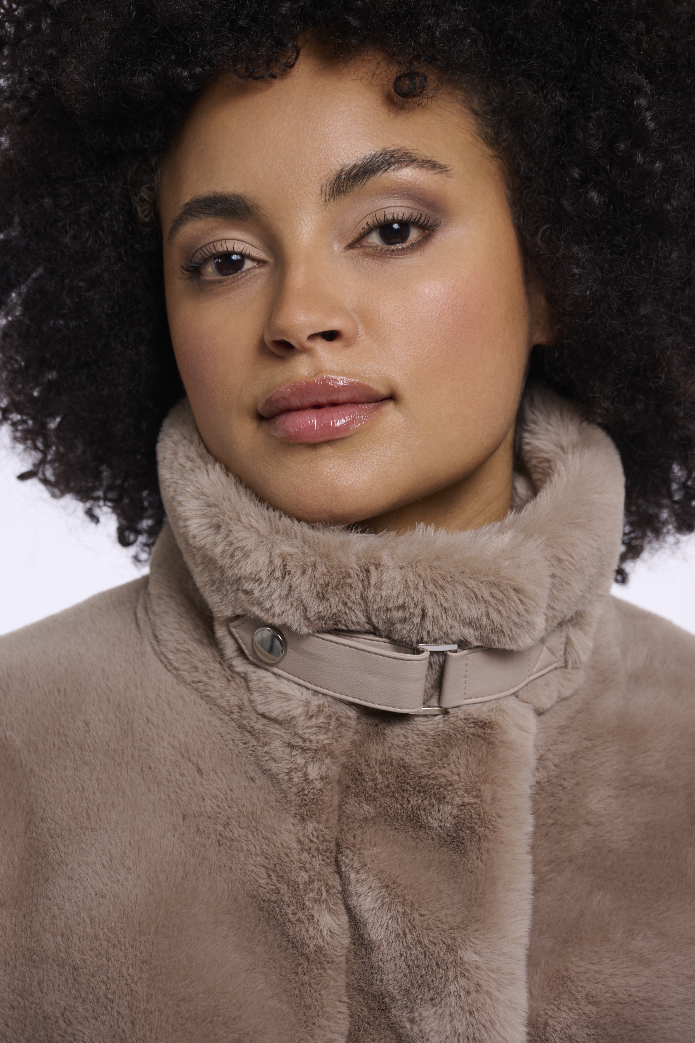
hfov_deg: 10.5
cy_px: 522
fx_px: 3764
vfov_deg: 15.8
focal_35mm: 130
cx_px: 348
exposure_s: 1/160
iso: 125
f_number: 8
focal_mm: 130
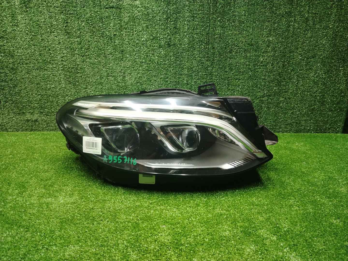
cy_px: 130
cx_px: 174
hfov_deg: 71.6
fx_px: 241
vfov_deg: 56.8
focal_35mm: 24
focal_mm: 5.25
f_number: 1.75
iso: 348
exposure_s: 1/50
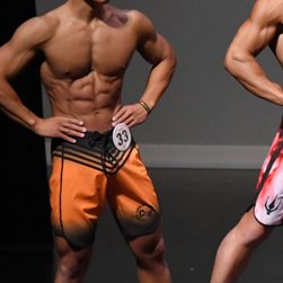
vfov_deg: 2.1
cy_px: 147
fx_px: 7649
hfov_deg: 2.1
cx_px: 320
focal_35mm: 827
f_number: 5.6
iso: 7200
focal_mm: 210
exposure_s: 1/400
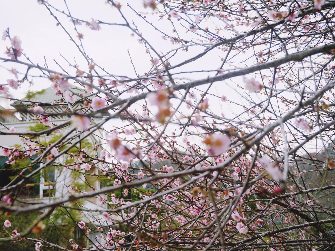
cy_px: 126
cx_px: 168
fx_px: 406
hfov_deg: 44.8
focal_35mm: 42
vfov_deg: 34.3
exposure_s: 1/400
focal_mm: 21
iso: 160
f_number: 4.6
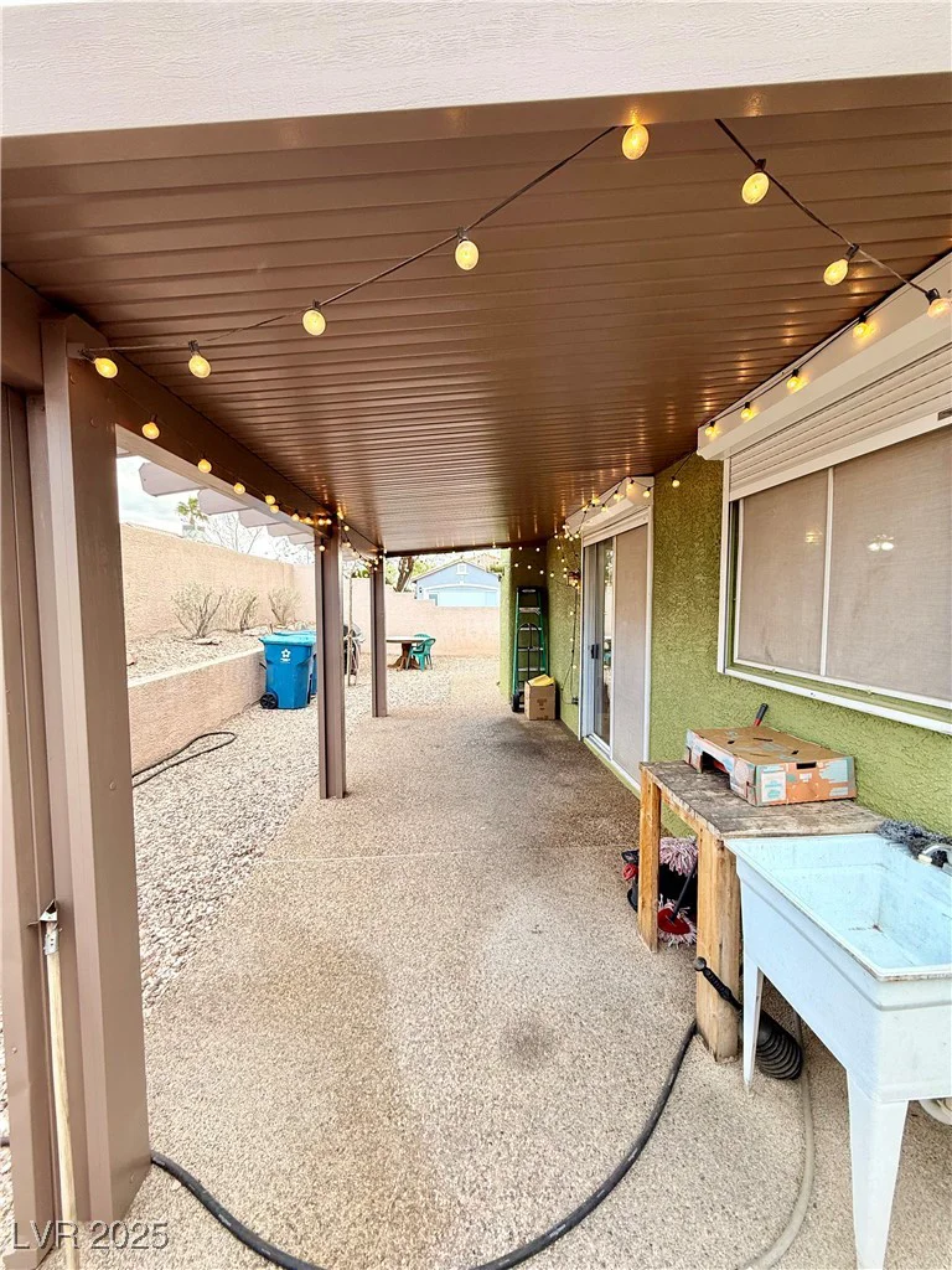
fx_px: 513
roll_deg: +0.1
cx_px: 476
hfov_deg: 85.7
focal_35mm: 14
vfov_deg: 102.1
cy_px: 635
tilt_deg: -3.3
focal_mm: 2.22
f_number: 2.2
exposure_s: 1/193
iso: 64
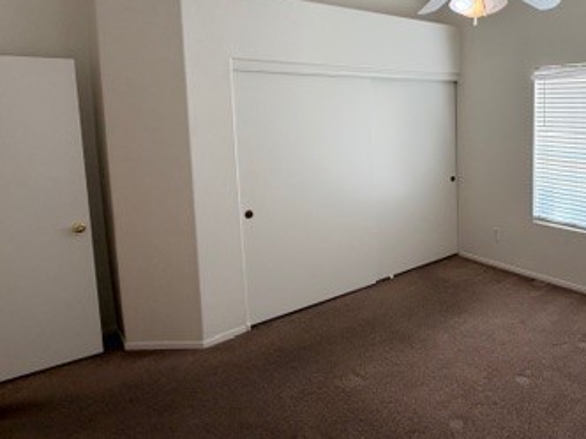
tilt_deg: -5.0
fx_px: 457
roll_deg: +0.9
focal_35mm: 27
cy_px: 159
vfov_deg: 50.7
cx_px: 452
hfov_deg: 61.0
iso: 64
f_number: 2.2
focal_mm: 2.22
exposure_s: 1/120
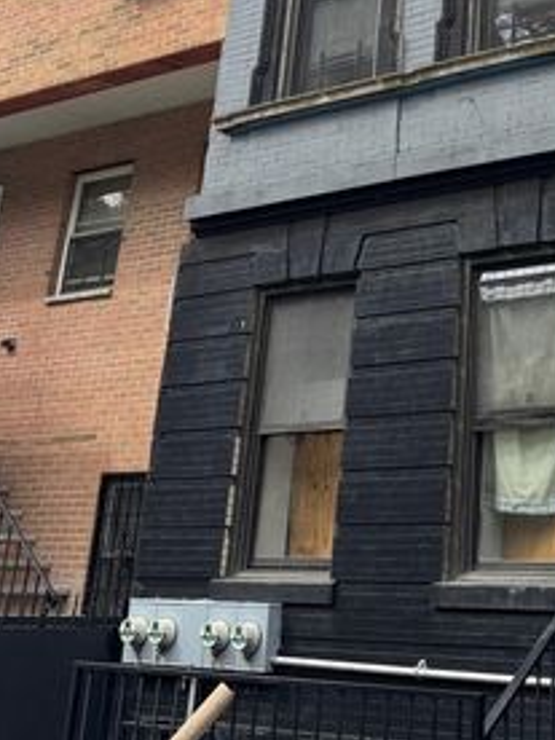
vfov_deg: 31.4
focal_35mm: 58
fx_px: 1240
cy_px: 50
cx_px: 531
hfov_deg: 24.3
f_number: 1.78
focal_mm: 6.76
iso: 80
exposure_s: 1/1597
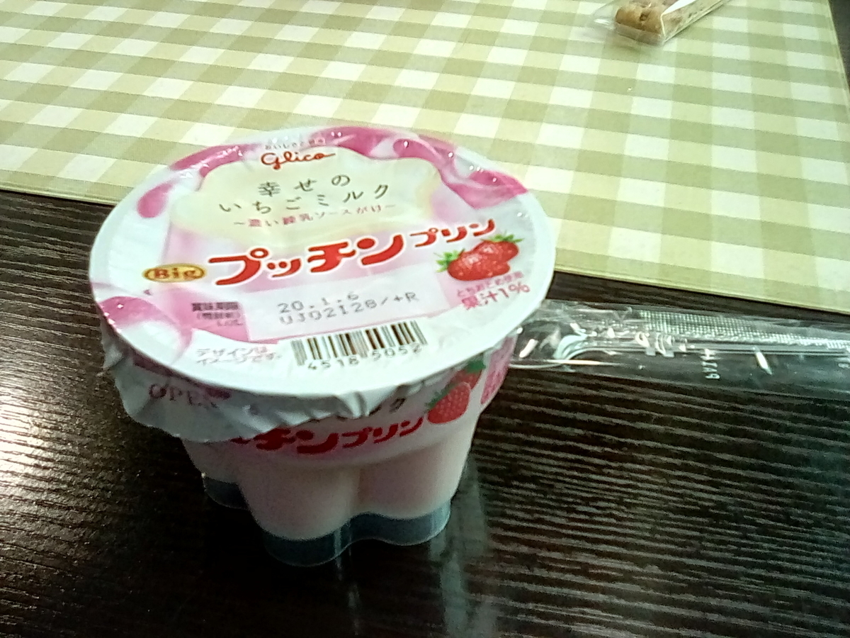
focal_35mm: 39
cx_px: 425
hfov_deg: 47.9
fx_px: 958
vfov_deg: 36.8
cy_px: 319
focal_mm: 3.1
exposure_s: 1/30
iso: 140
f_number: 2.8
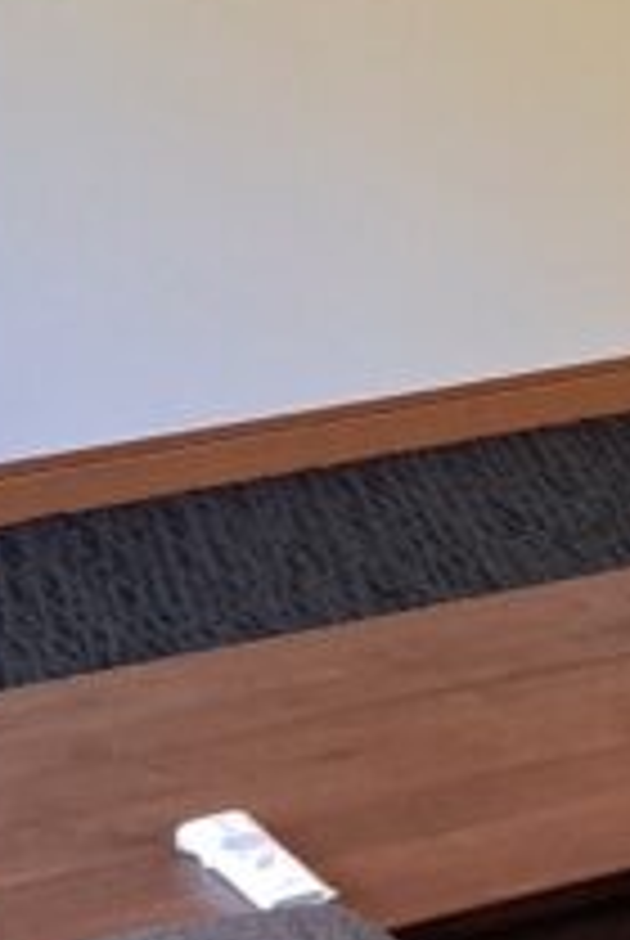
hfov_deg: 8.6
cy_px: -202
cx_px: 1624
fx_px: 3741
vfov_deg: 13.9
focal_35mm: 143
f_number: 1.8
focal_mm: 5.23
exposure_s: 1/50
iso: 320
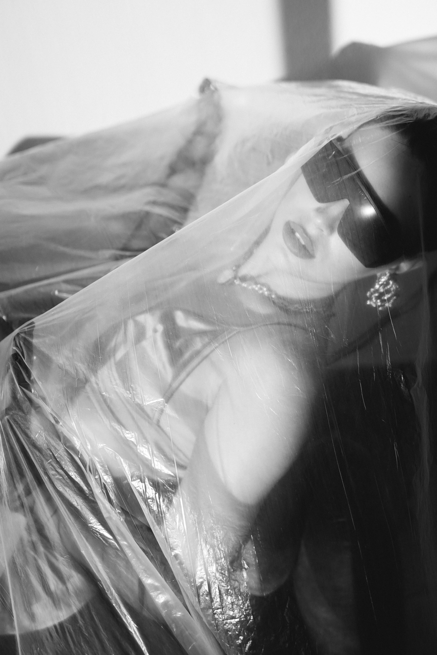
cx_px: 218
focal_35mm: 43
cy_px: 328
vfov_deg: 45.4
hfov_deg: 31.2
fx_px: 783
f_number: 2.8
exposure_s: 1/8000
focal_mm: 43
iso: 1250
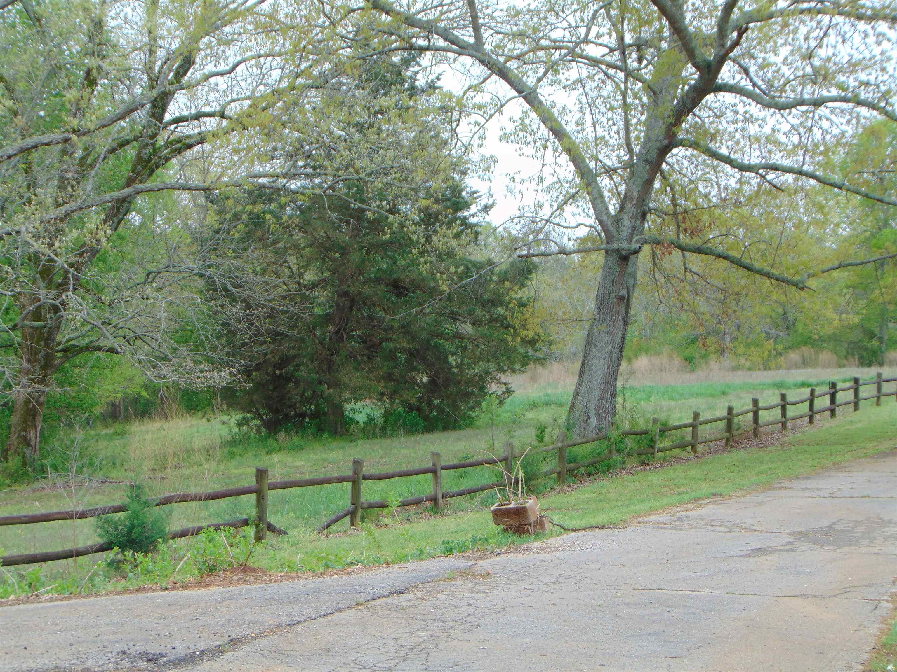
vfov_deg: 20.7
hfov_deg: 27.4
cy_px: 336
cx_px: 448
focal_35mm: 71
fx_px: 1840
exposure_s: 1/100
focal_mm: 12.8
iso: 80
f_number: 3.7
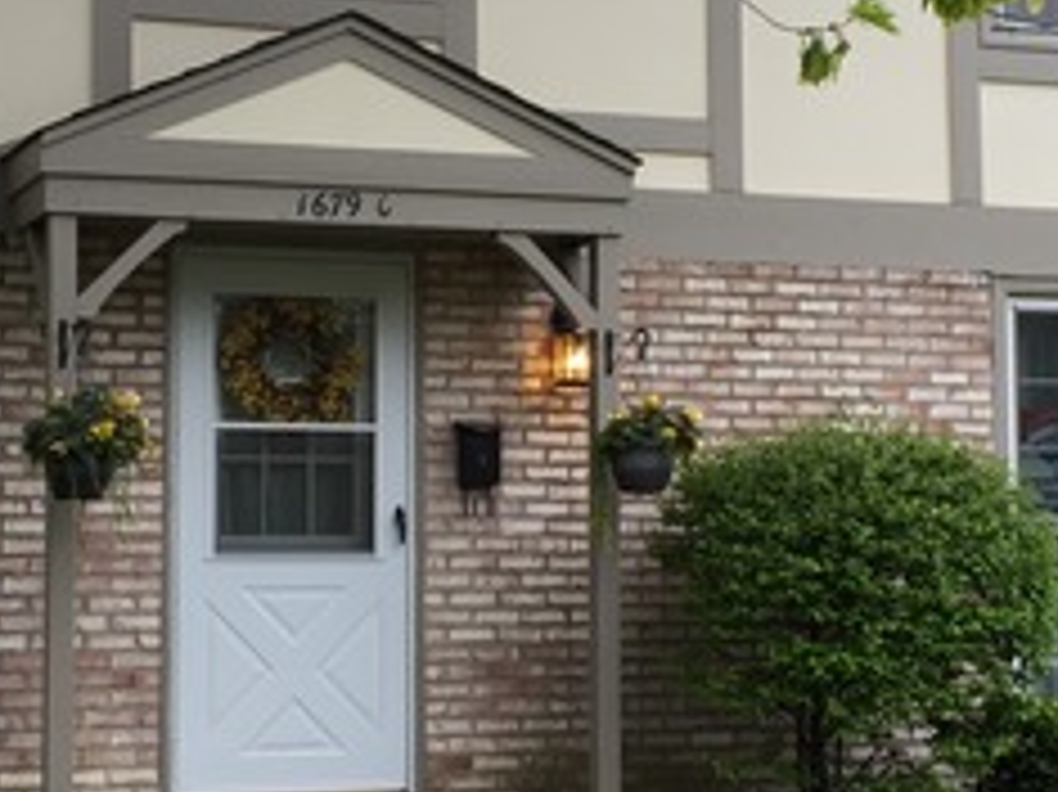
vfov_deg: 18.6
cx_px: 437
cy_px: 436
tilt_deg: +2.3
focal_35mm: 79
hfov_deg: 24.7
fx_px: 2413
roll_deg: -0.5
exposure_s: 1/120
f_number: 2.2
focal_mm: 4.15
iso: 50
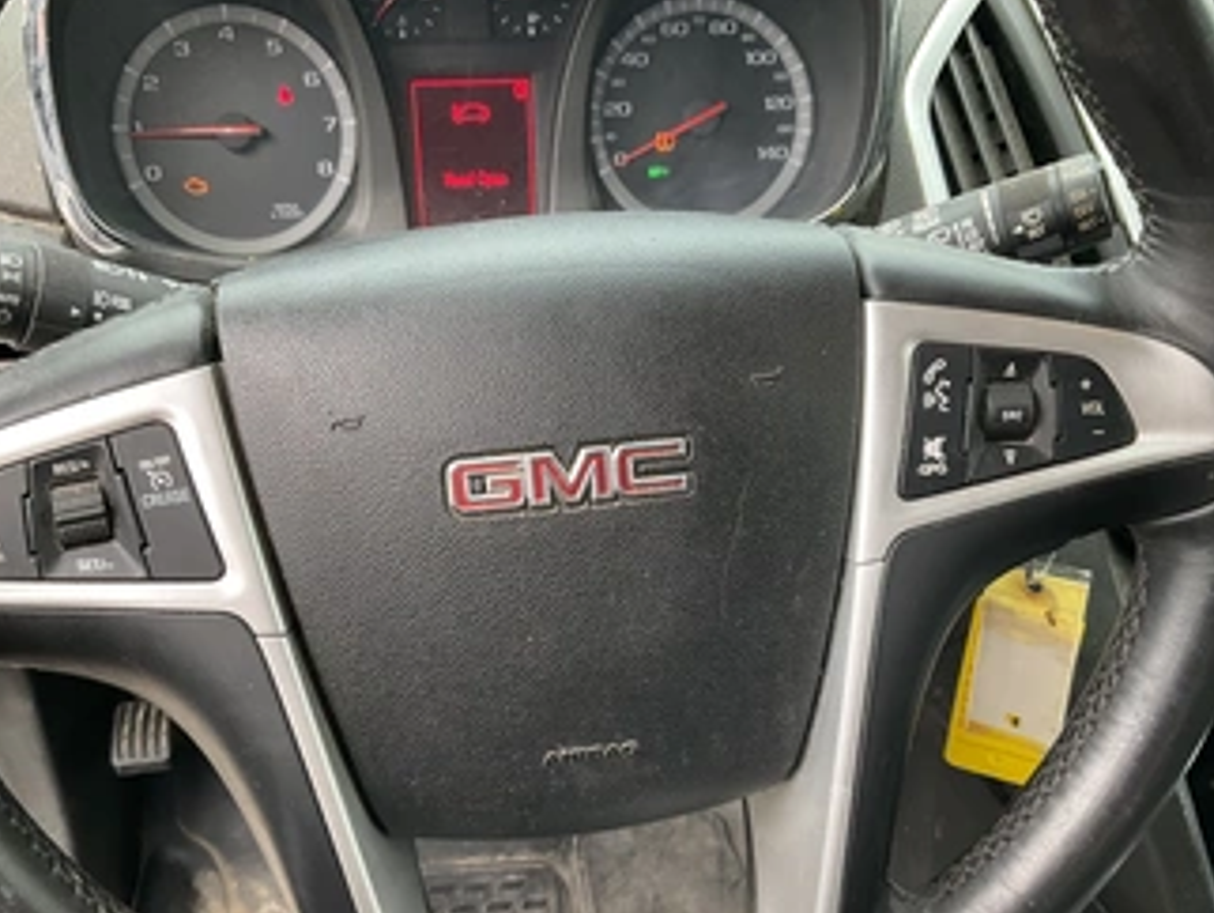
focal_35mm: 36
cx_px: 573
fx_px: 1263
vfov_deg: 39.5
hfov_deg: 51.3
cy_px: 547
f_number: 1.8
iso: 50
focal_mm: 3
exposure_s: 1/122
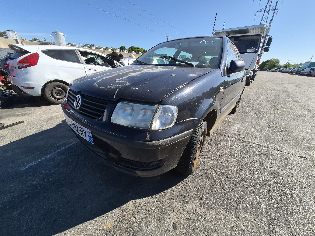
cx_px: 158
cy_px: 118
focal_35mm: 13
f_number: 2.2
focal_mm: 1.74
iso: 40
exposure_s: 1/2000
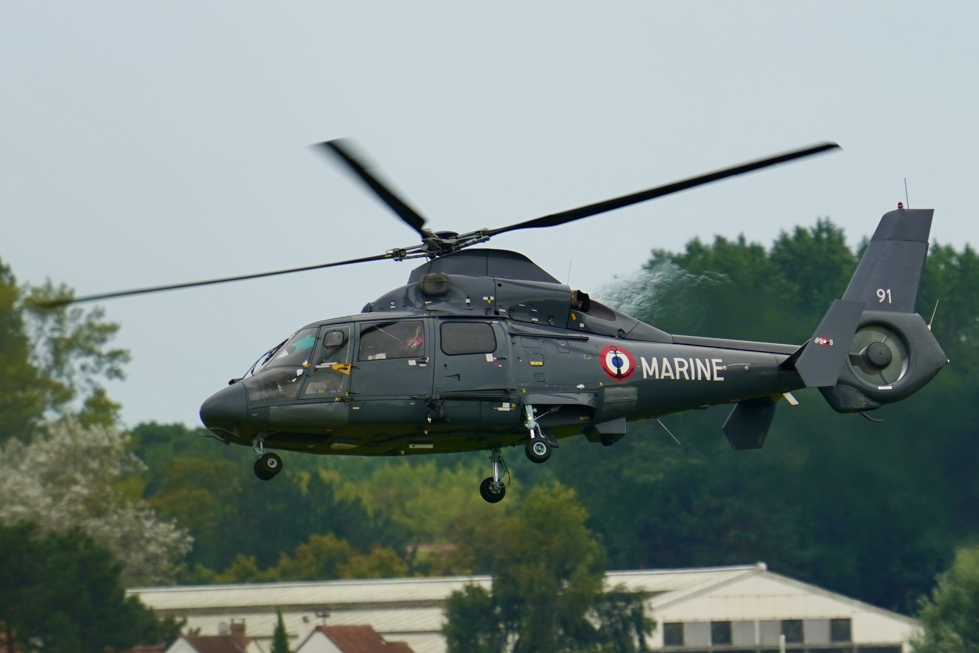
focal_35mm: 600
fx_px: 16316
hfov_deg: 3.4
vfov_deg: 2.3
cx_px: 490
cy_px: 326
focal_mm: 600
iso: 320
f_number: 6.3
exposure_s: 1/500
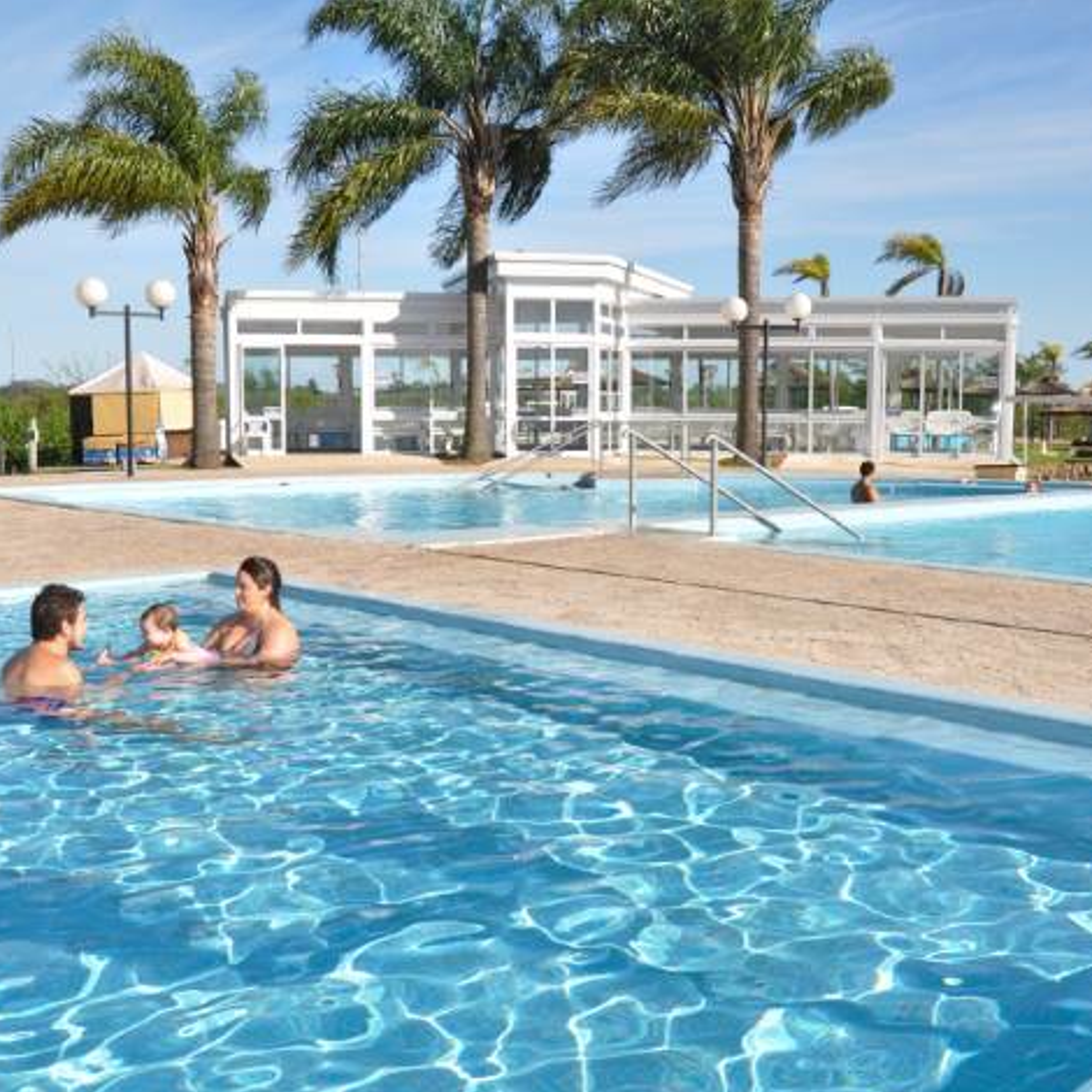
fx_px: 1392
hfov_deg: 42.8
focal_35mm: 39
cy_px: 615
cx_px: 569
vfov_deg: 42.8
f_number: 5.6
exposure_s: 1/640
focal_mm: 18
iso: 200
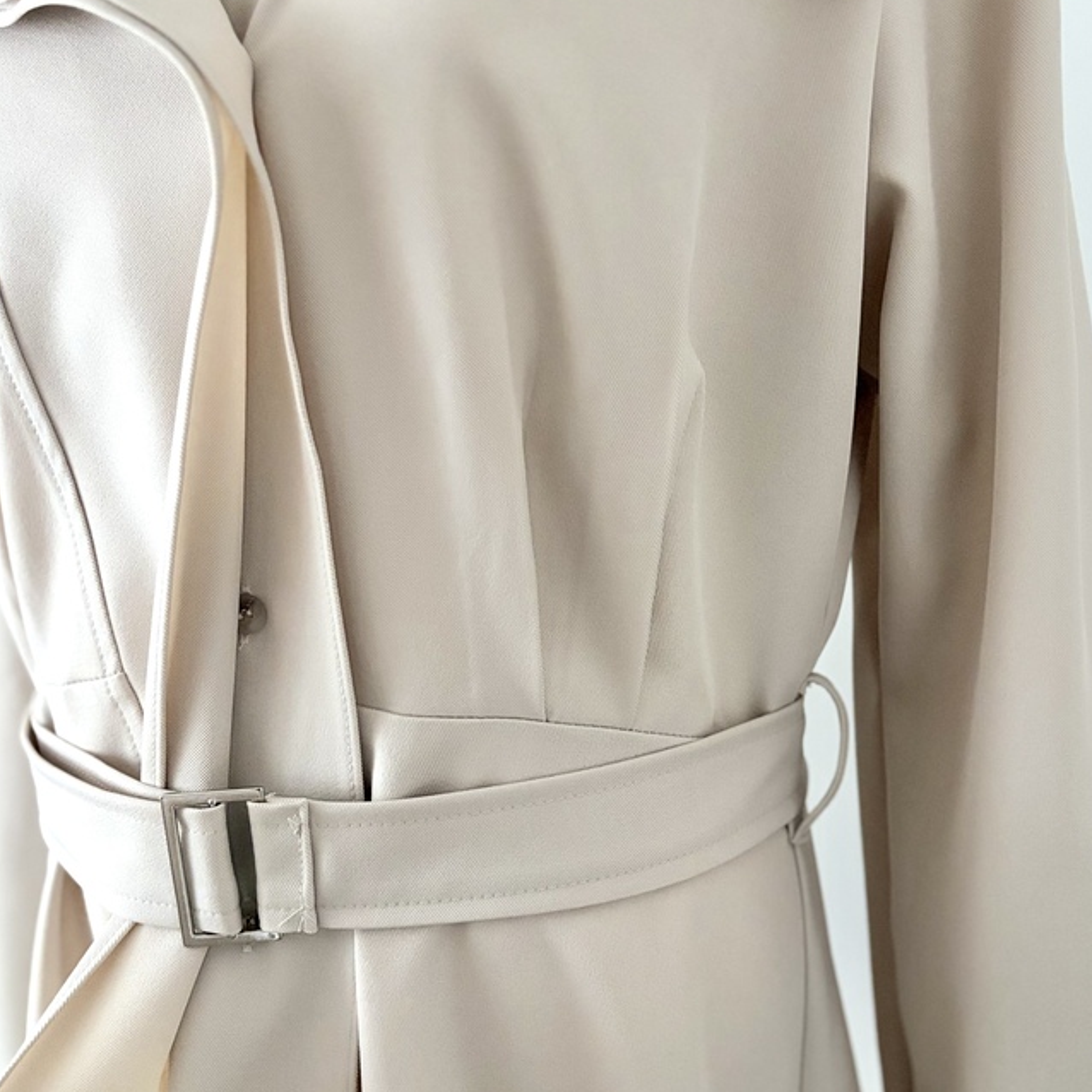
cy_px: 529
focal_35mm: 36
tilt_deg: -9.7
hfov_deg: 46.0
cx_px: 546
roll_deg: +2.0
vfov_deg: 46.0
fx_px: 1285
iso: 640
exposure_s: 1/39
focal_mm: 5.96
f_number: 1.6
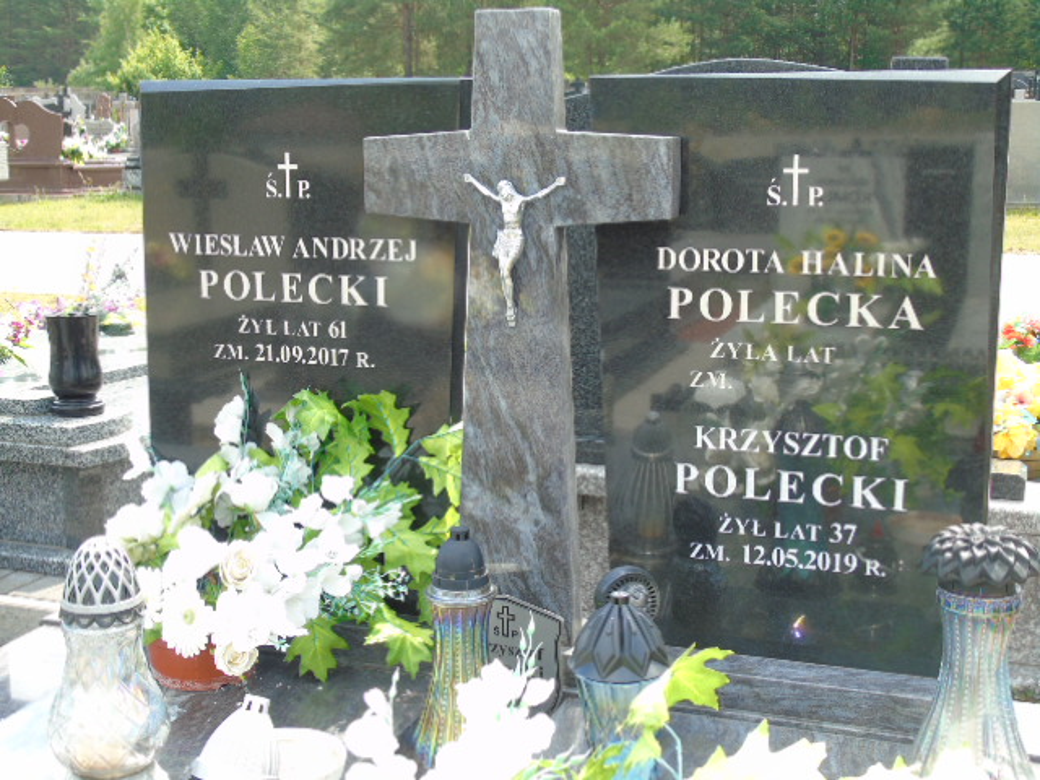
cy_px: 390
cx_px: 520
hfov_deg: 41.2
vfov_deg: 31.5
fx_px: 1382
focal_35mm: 46
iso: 80
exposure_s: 1/100
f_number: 4.1
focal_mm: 8.2
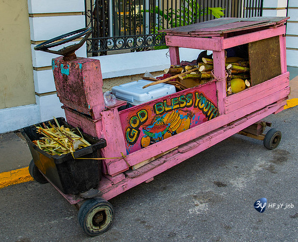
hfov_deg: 45.8
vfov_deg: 37.7
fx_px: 353
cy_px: 103
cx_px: 145
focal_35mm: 40
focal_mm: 24
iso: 100
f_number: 5
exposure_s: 1/100
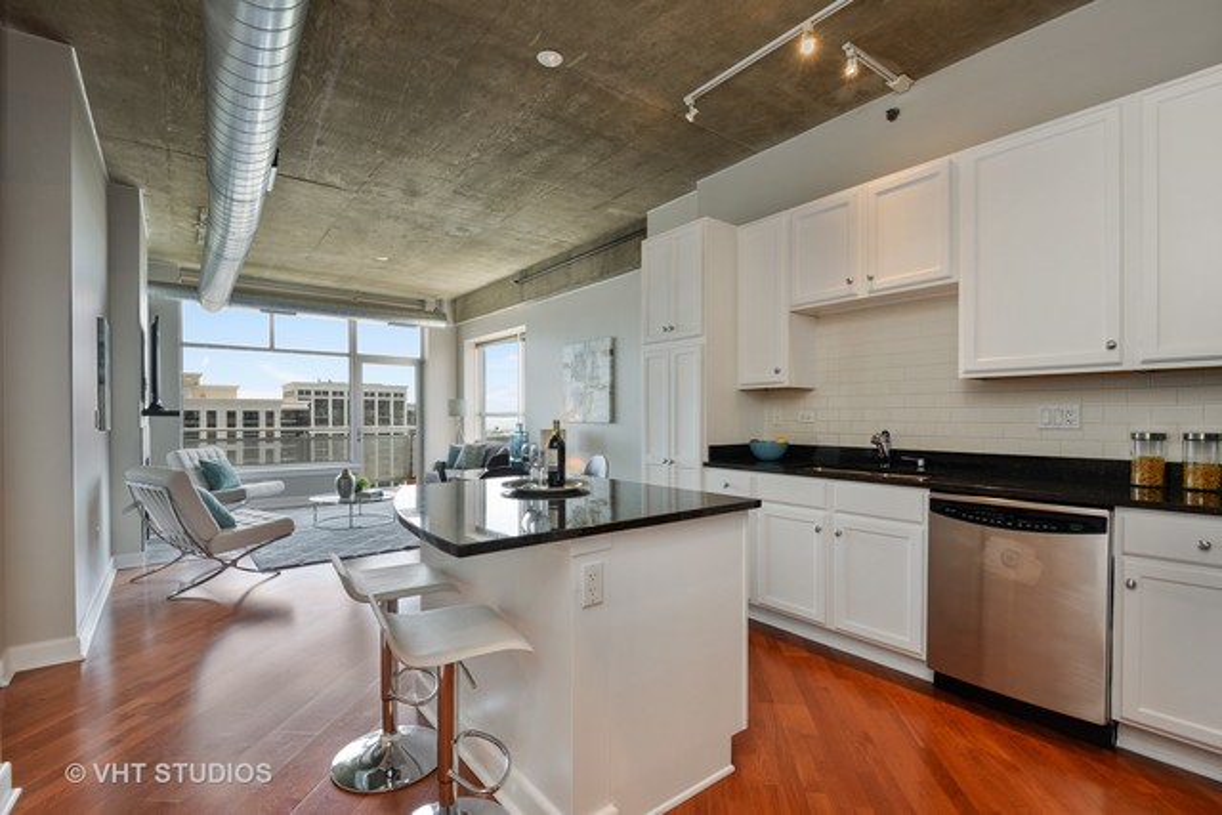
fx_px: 543
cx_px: 611
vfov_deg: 73.8
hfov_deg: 96.7
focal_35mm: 16
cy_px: 408
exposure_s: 1/13
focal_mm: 16
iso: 250
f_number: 8
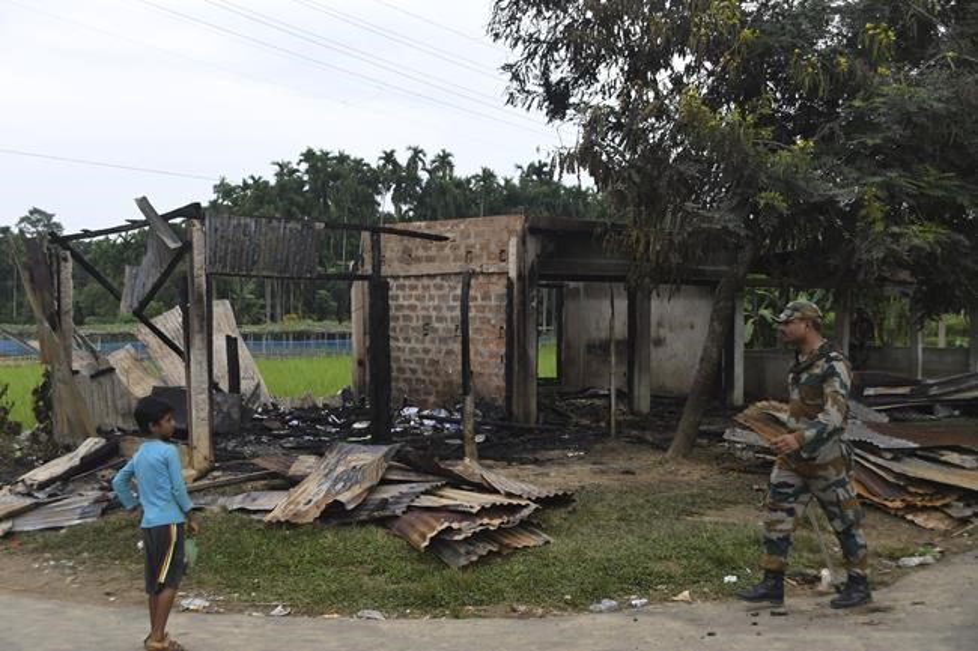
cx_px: 489
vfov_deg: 34.2
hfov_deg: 49.6
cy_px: 326
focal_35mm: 39
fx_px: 1059
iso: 400
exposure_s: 1/800
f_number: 5
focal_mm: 26
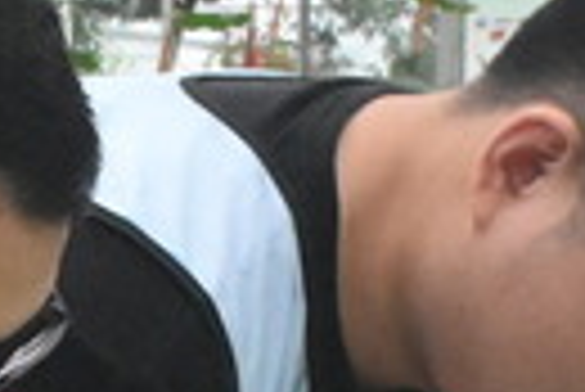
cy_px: 766
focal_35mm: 277
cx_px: 45
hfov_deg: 7.4
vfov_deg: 4.9
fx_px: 4506
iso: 6400
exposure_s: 1/500
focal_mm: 24
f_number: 11
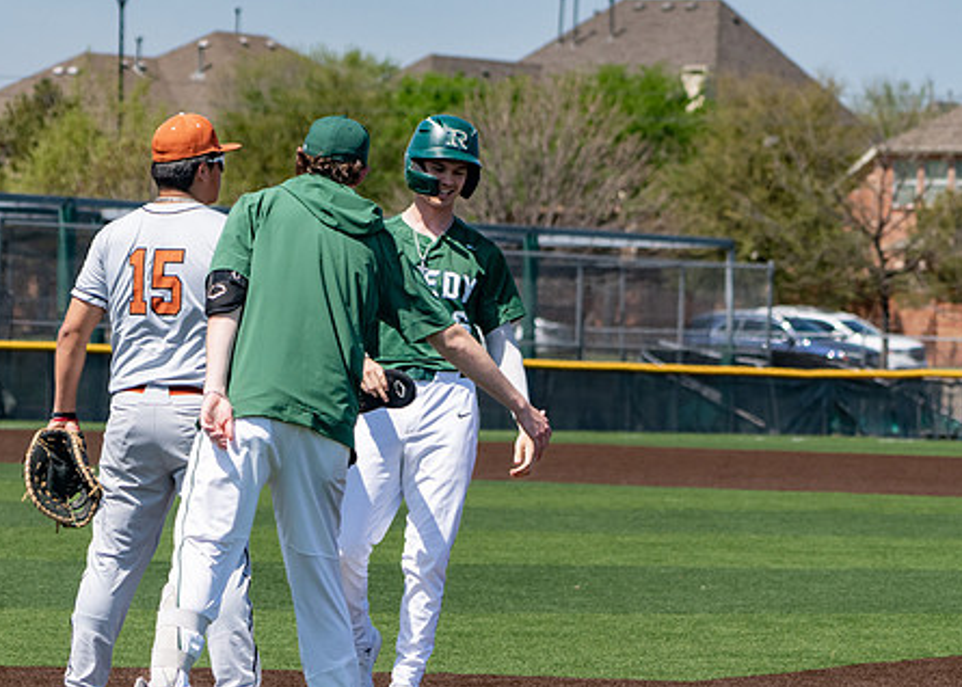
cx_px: 398
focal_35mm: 222
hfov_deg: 9.1
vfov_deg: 6.5
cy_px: 321
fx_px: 6066
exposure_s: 1/2500
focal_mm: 140
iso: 800
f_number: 6.3
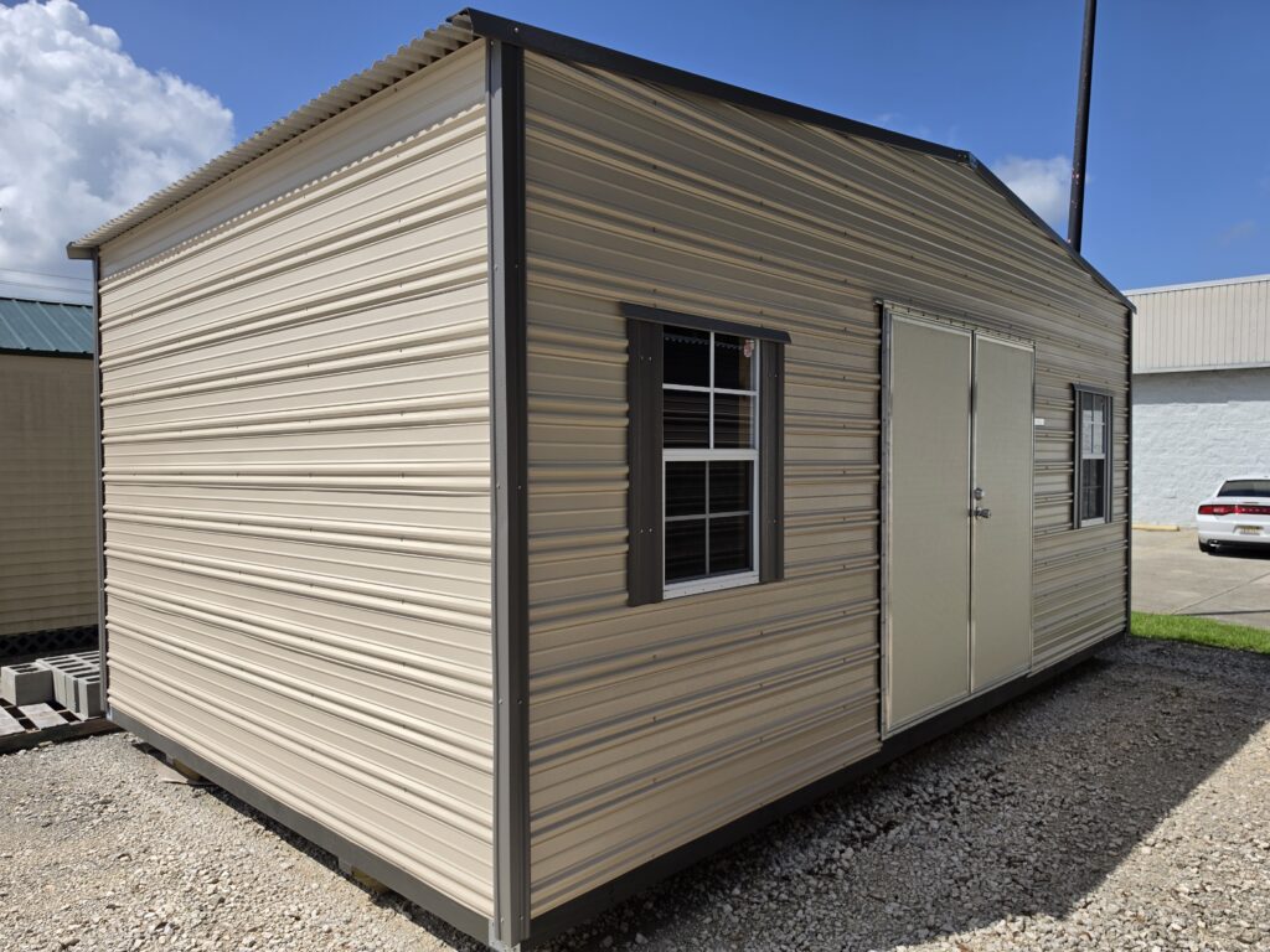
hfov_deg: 73.9
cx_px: 635
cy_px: 476
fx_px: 844
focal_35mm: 23
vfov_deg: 58.9
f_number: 1.4
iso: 50
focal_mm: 6.5
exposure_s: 1/7939
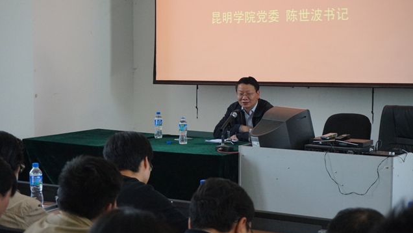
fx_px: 865
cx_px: 207
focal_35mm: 79
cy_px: 117
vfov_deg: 15.3
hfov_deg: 26.8
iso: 2500
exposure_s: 1/160
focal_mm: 50
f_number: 5.6
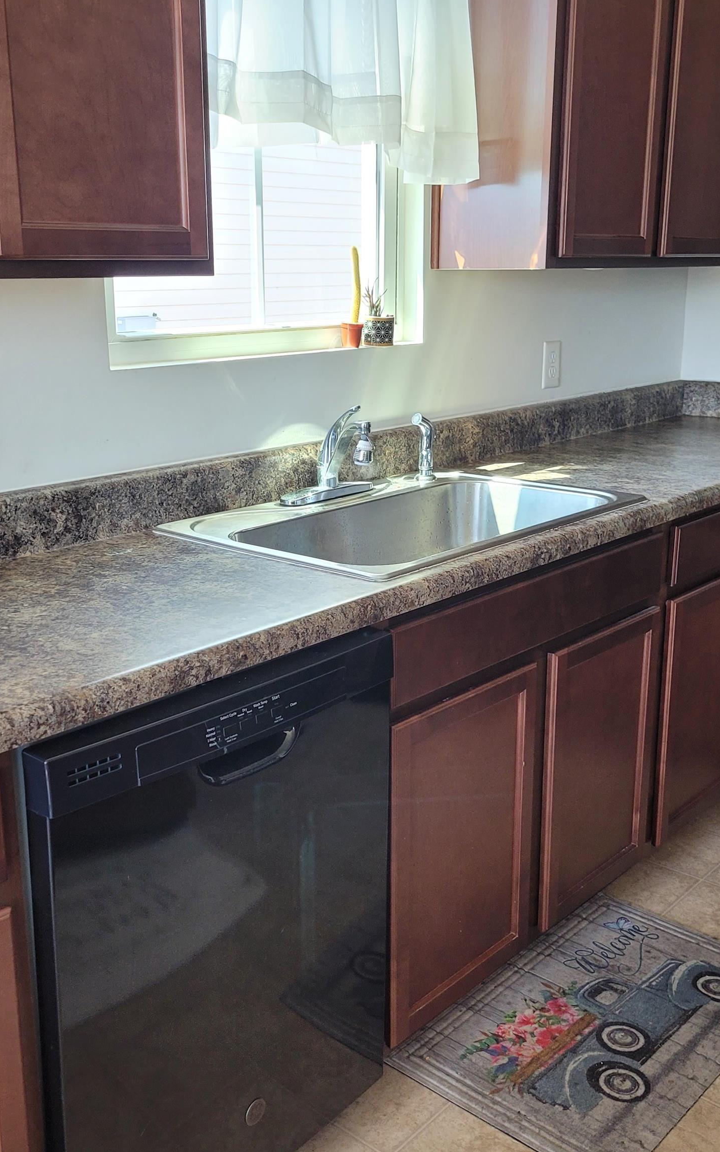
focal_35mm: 37
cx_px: 337
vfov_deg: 52.7
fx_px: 1162
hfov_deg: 34.4
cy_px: 576
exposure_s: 1/120
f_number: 1.8
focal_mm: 5.4
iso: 200
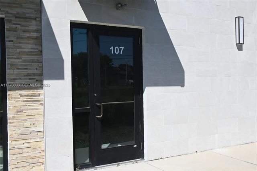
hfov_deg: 49.6
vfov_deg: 34.2
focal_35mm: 39
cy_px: 86
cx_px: 128
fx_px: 278
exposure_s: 1/500
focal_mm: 26
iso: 100
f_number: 8
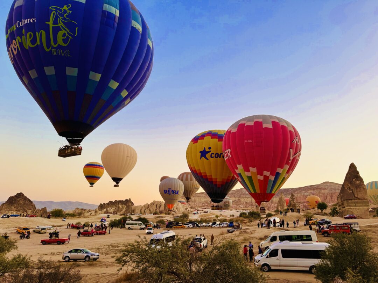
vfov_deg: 56.8
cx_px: 189
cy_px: 142
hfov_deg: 71.6
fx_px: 262
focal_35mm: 24
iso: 64
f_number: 1.78
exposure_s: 1/121
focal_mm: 6.76
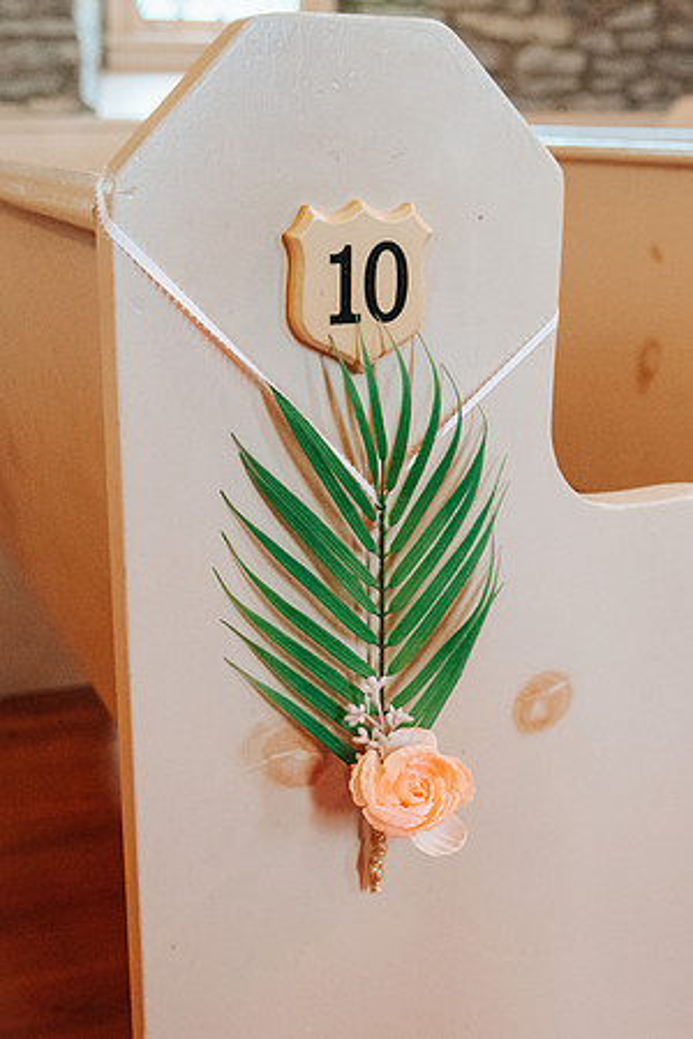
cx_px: 325
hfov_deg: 27.9
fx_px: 1394
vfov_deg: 40.9
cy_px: 518
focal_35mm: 48
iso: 3200
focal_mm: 31
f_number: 4
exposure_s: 1/60
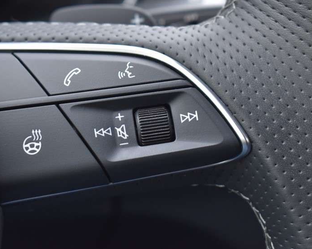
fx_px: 924
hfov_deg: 19.2
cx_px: 128
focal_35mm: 100
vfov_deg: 15.4
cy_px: 107
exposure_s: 1/60
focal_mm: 48
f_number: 5.3
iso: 900
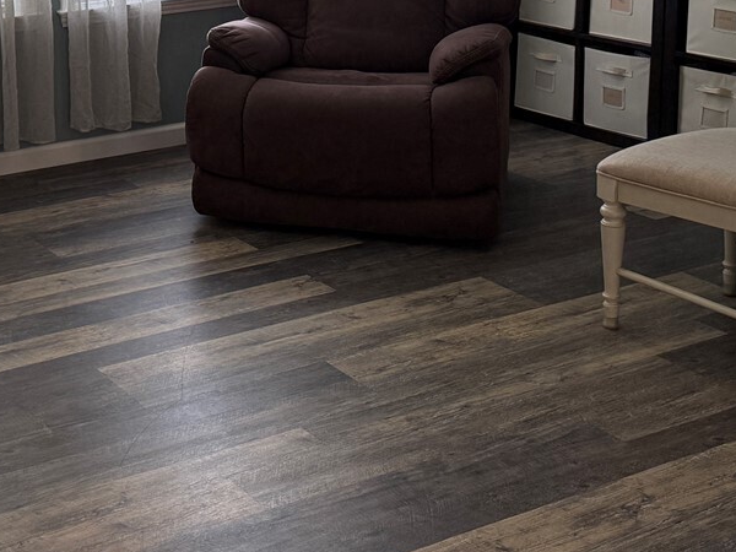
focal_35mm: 64
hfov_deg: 29.3
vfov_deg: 22.2
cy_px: 21
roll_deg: +1.5
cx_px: 102
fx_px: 1361
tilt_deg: -9.2
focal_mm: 6.76
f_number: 1.78
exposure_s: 1/120
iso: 160
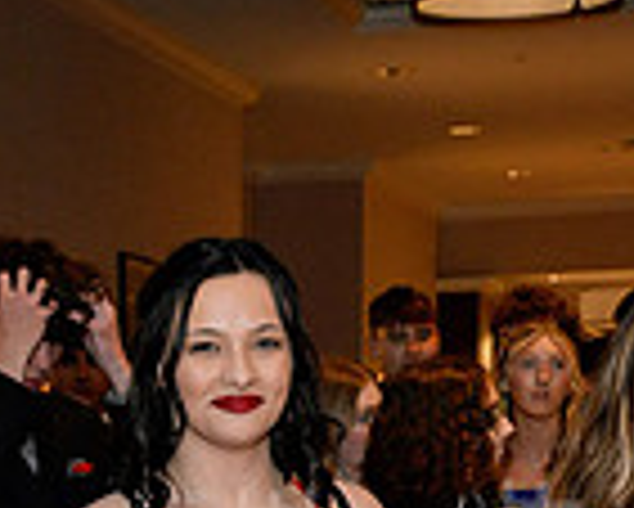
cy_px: 895
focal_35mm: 150
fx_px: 2817
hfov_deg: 12.8
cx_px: 162
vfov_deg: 9.8
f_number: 7.1
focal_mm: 50
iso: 2500
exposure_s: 1/125
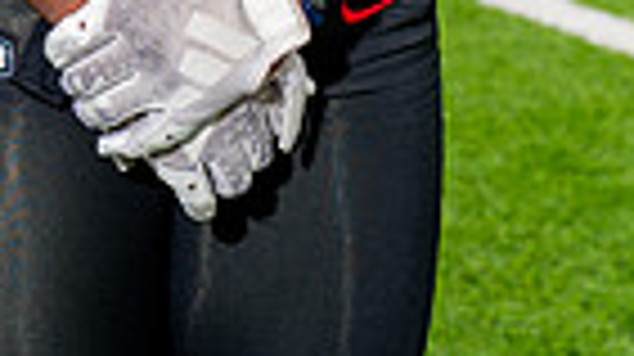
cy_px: -608
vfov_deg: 5.0
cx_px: 90
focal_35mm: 234
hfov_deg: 9.2
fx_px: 3930
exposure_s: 1/250
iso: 100
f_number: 5
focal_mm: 70
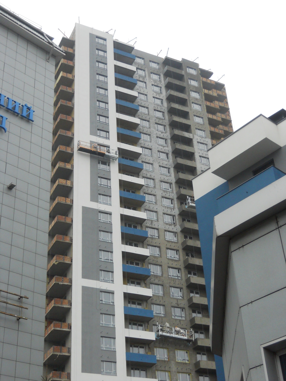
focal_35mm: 54
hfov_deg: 27.0
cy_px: 190
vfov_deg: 35.5
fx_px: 595
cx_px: 143
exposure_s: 1/250
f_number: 3.7
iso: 320
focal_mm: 9.6
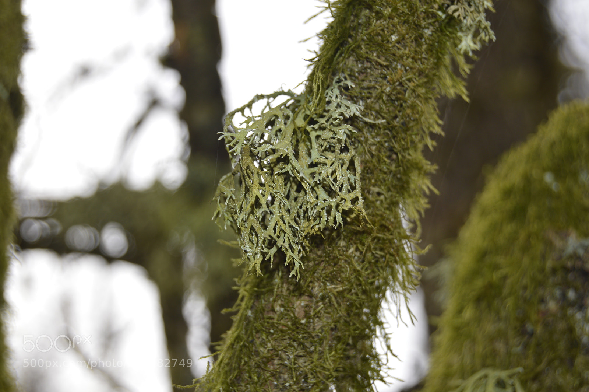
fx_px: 1349
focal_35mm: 82
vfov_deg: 16.5
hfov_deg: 24.6
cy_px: 196
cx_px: 294
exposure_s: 1/200
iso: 100
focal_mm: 55
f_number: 6.3
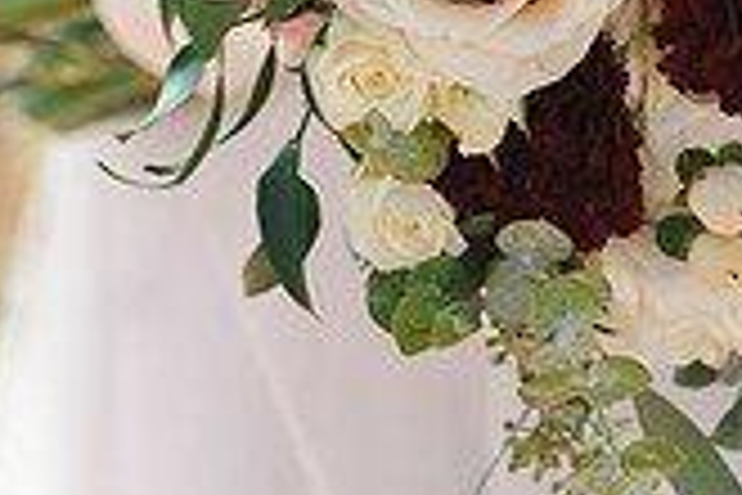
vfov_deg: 4.6
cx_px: 715
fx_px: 6162
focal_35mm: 299
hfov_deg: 6.9
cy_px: -302
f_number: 3.5
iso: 100
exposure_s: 1/320
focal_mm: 85
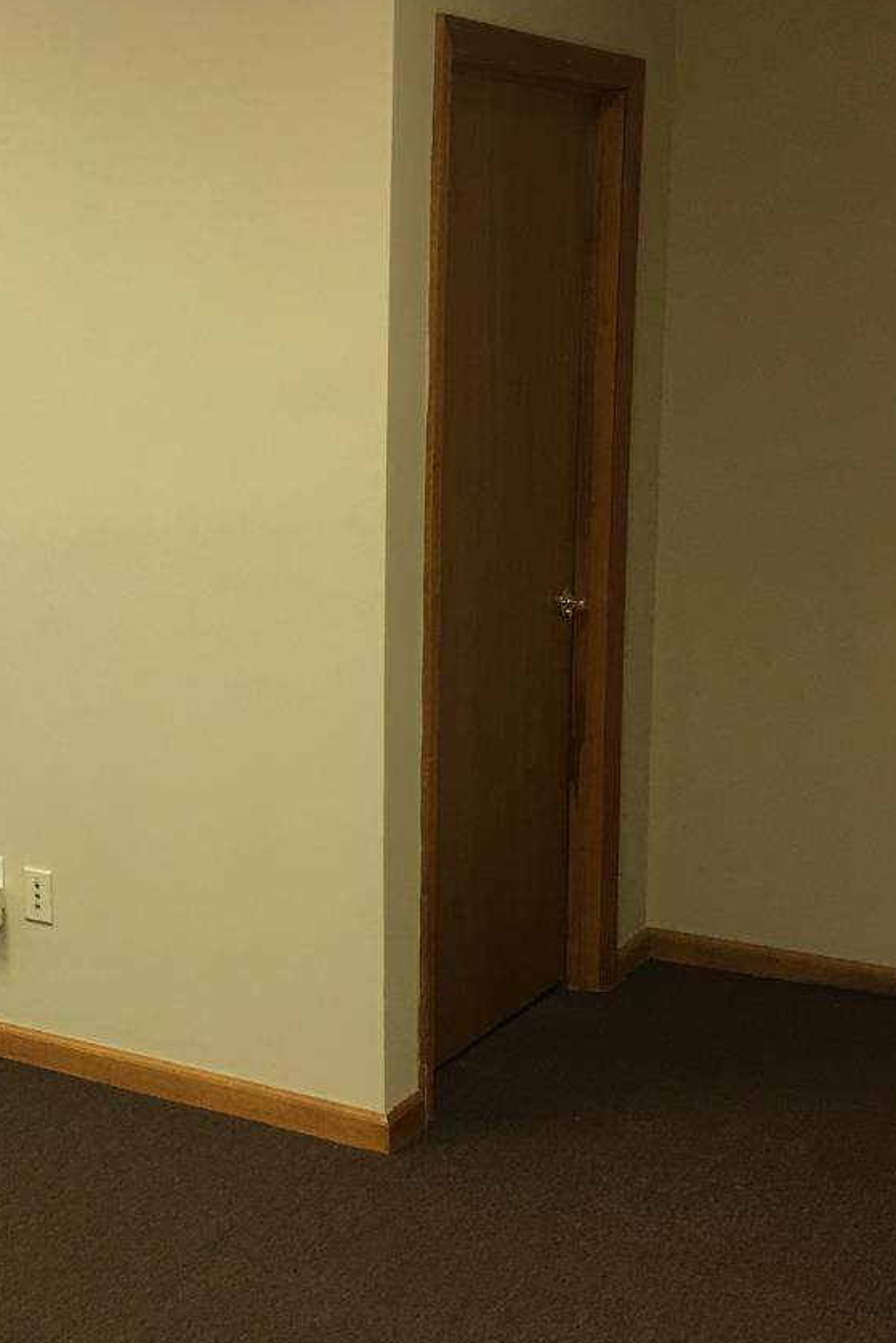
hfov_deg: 23.7
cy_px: 679
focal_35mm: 54
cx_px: -61
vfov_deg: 36.9
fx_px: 2015
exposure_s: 1/30
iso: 32
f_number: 2.2
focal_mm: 4.15
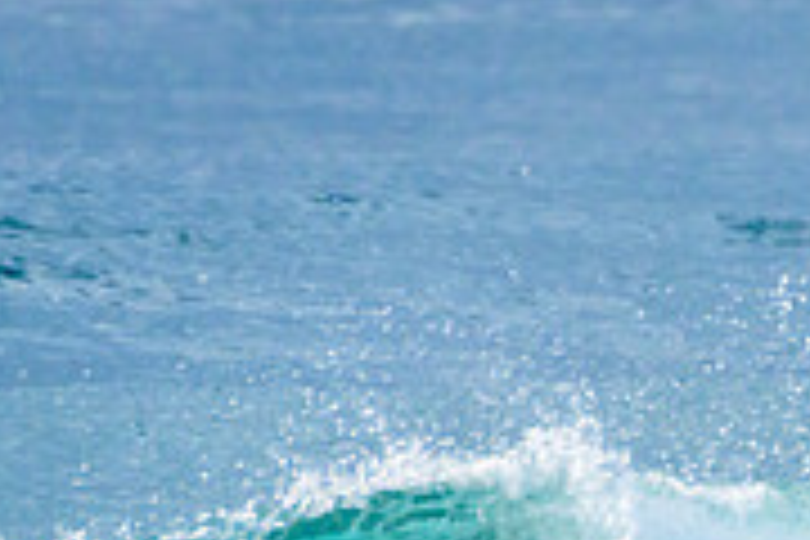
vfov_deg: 0.4
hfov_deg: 0.6
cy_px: 650
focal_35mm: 3214
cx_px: 1008
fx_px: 72309
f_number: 11
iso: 2000
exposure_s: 1/2000
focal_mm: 1000
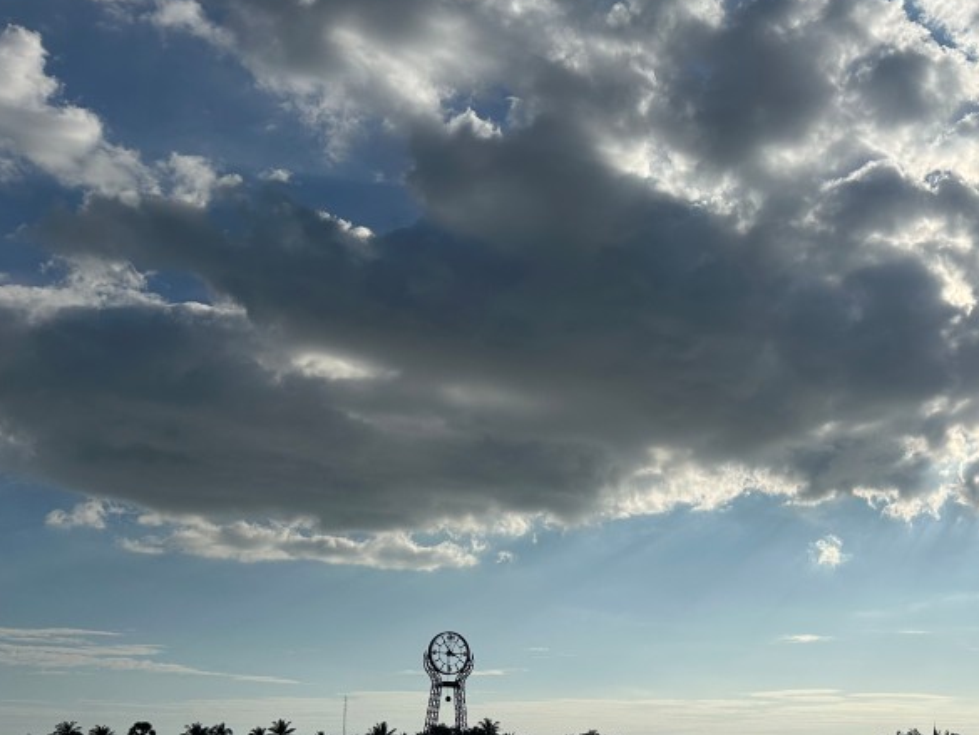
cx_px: 745
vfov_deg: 34.0
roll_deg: -1.1
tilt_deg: +8.4
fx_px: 1160
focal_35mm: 41
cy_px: 603
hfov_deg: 44.1
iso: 64
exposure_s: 1/18519
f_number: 1.78
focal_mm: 6.86
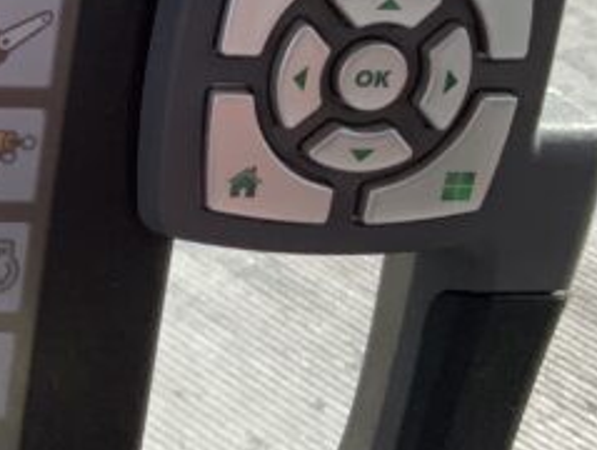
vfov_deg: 12.0
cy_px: 210
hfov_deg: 14.5
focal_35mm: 124
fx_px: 2142
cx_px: -375
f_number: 1.8
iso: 16
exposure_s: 1/246
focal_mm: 3
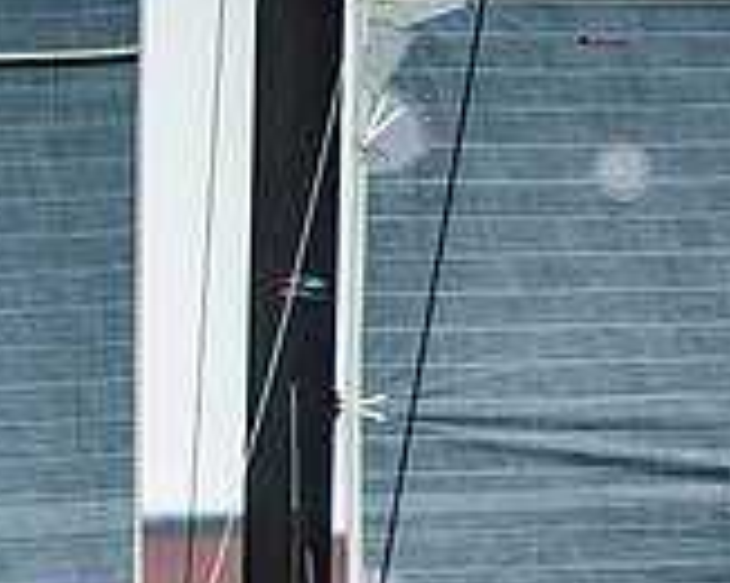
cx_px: -170
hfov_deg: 1.4
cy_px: 848
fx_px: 28852
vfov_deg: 1.2
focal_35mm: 1337
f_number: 5
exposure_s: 1/640
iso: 500
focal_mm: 400
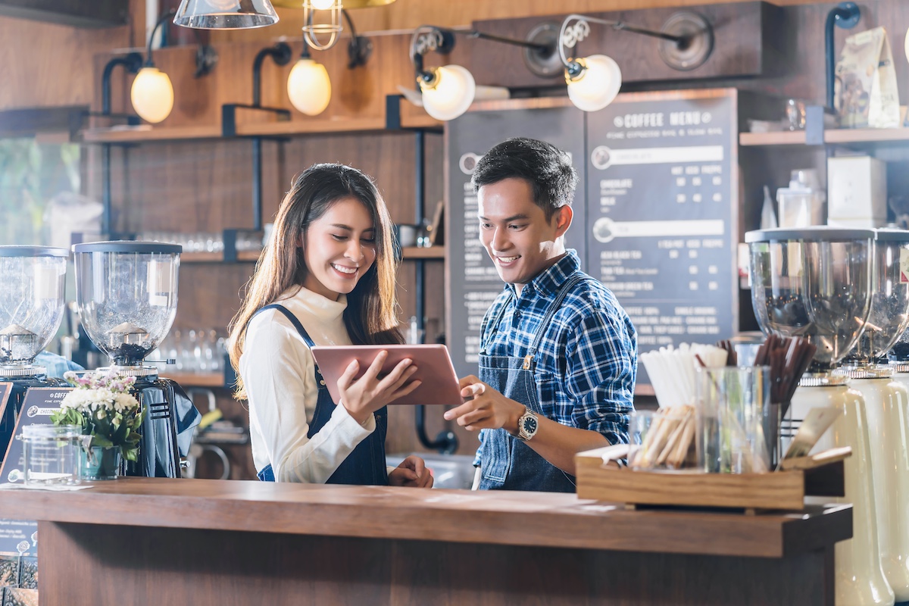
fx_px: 2146
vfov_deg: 16.1
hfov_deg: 23.9
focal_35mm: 85
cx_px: 454
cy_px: 303
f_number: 2.8
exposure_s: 1/80
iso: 200
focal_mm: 85
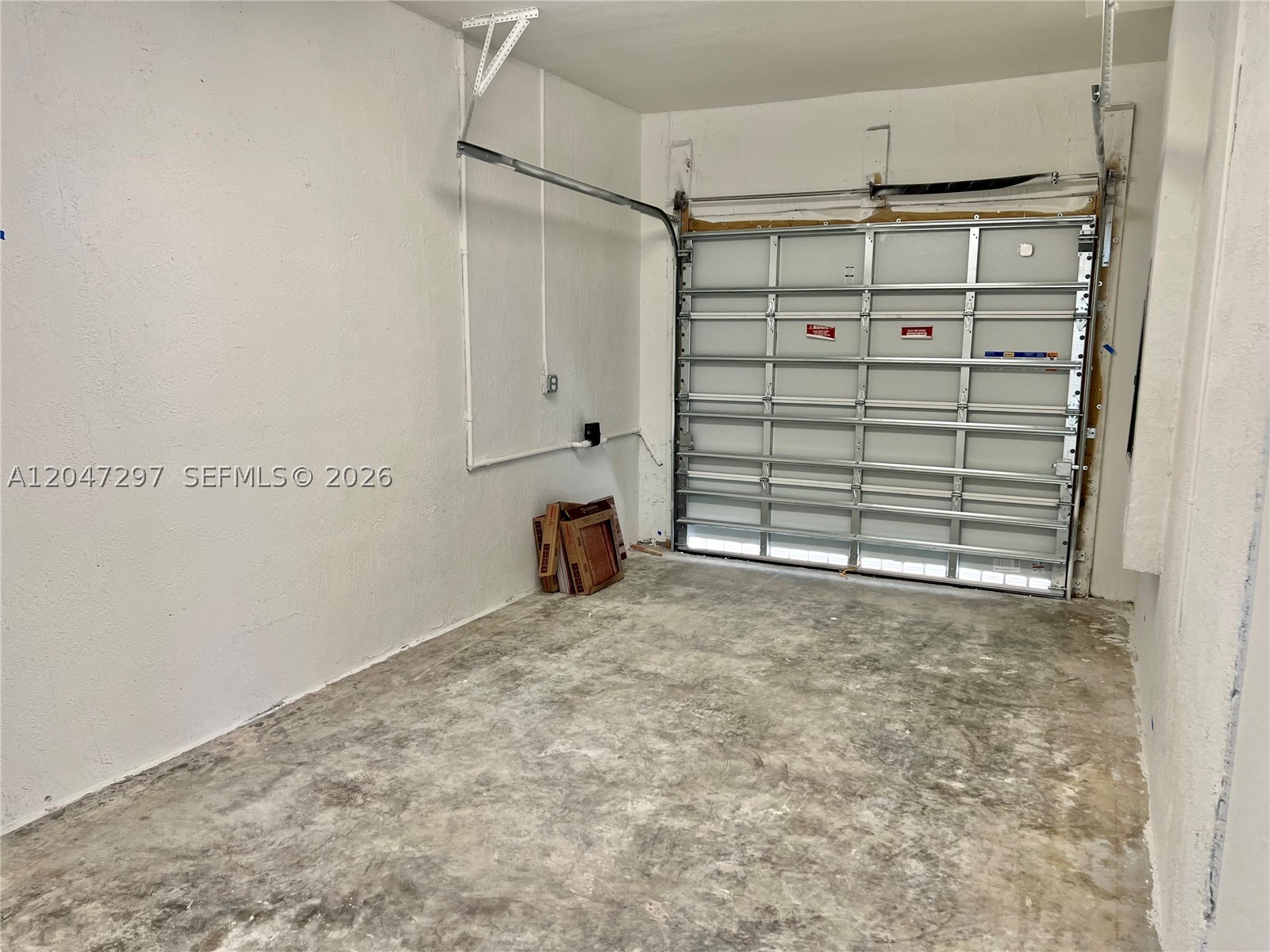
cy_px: 476
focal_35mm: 26
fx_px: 954
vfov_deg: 53.1
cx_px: 635
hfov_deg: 67.3
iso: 64
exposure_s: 1/60
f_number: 1.5
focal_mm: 5.7
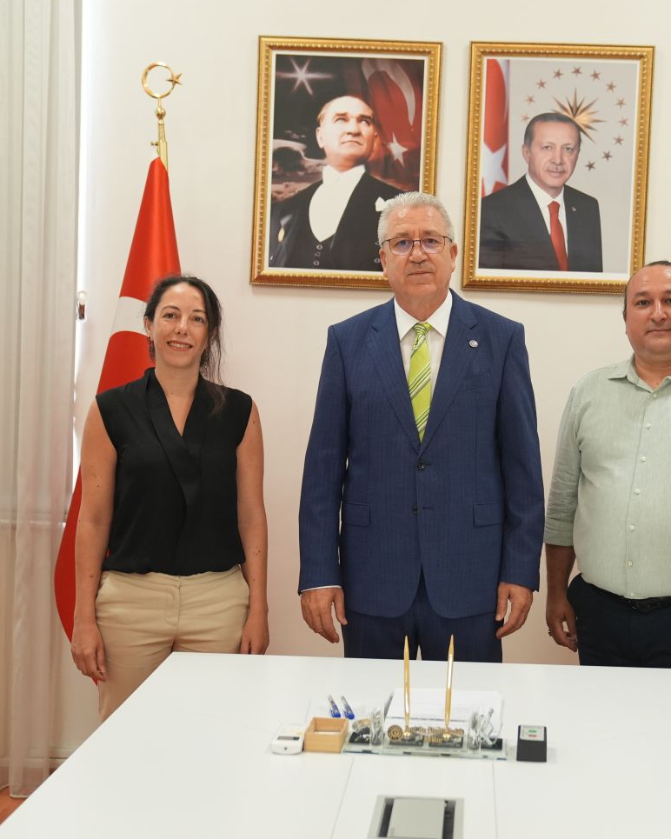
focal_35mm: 54
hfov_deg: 28.0
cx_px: 435
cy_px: 424
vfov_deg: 34.7
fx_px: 1340
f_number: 3.2
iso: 1600
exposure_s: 1/125
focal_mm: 37
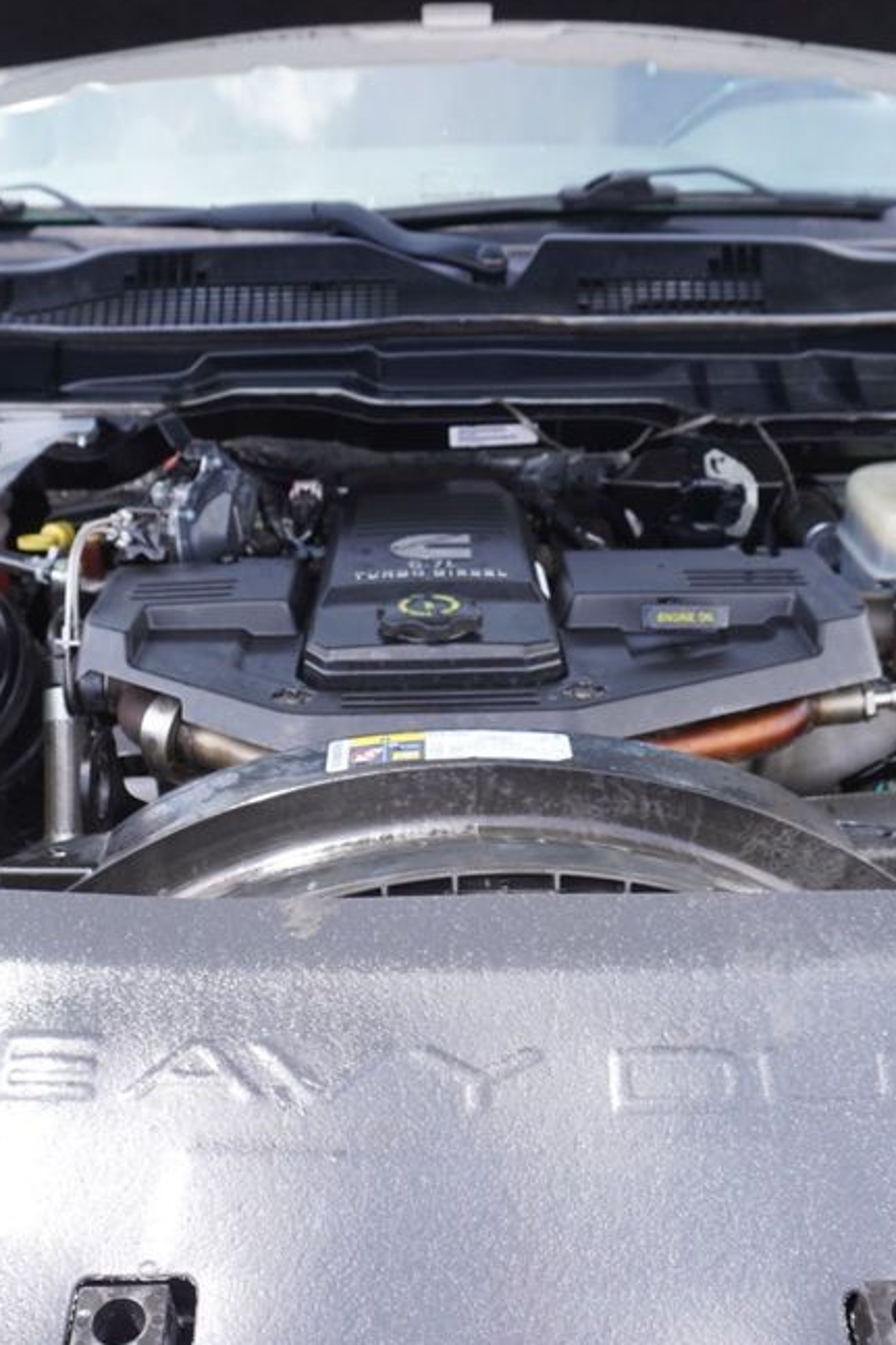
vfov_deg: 50.7
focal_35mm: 38
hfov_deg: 35.0
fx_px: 1419
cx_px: 407
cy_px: 680
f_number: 5
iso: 100
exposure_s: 1/100
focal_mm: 16
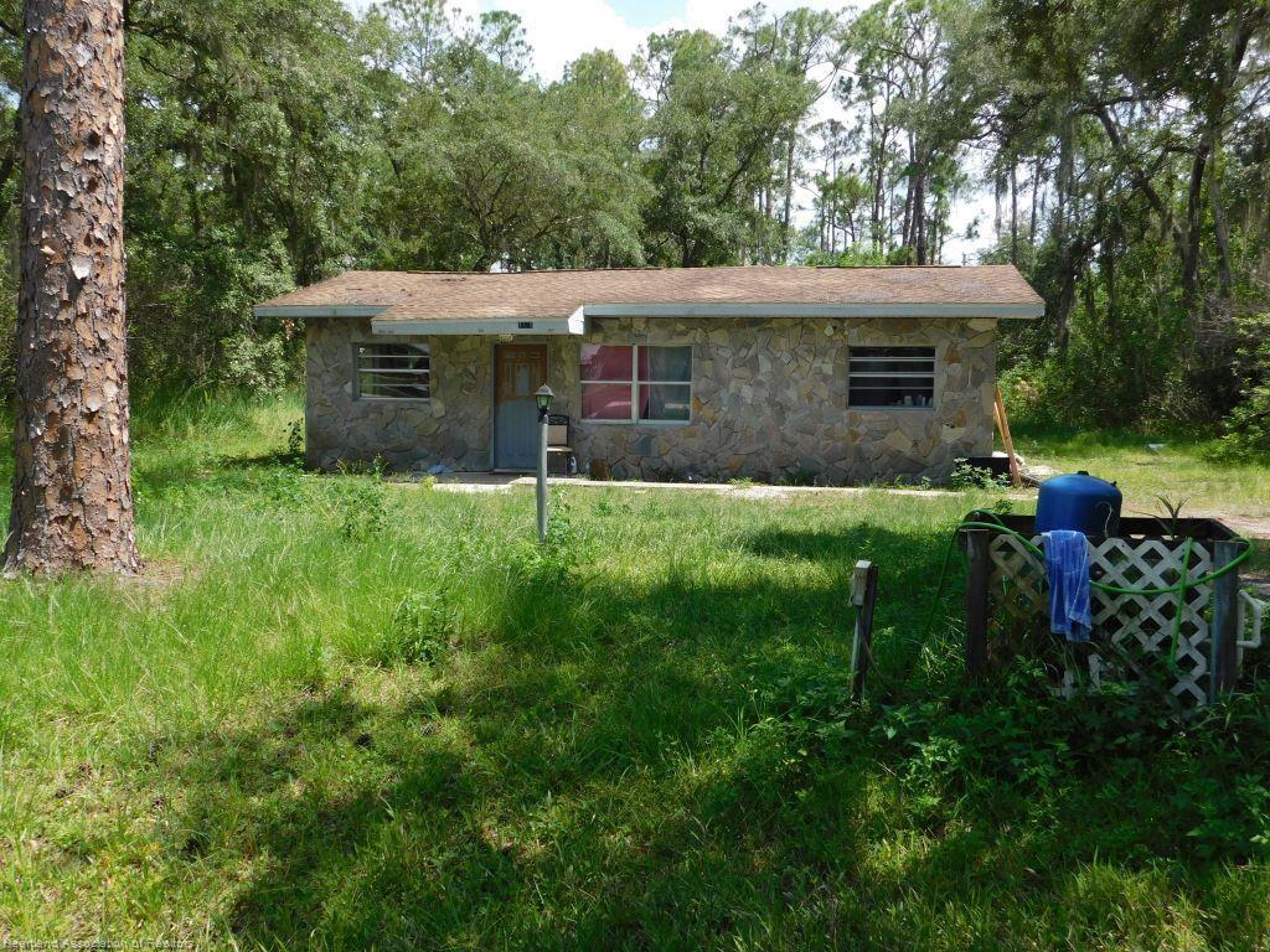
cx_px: 635
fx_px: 1101
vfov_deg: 46.8
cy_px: 476
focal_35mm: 30
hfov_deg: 60.0
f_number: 3.2
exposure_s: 1/800
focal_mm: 5.3
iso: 125
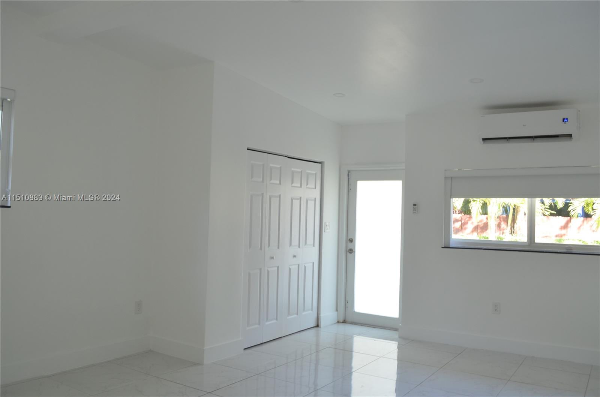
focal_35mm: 30
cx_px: 300
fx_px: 499
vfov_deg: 43.4
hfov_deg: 62.0
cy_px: 198
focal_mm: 20
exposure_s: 1/30
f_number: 7.1
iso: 500
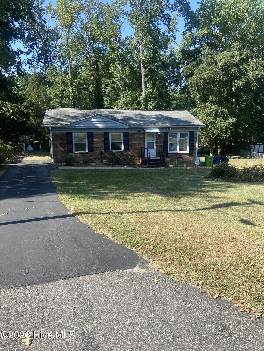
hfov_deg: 53.1
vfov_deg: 67.3
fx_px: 264
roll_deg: +0.9
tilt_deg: -11.6
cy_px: 176
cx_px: 132
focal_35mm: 26
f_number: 1.8
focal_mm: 4.25
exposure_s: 1/1072
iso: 32
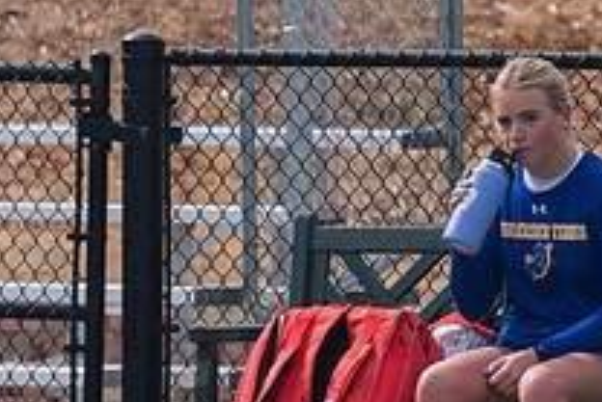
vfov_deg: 1.4
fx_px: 16750
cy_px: 287
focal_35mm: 1001
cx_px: 496
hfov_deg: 2.1
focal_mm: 300
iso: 640
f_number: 5.6
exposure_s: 1/2000
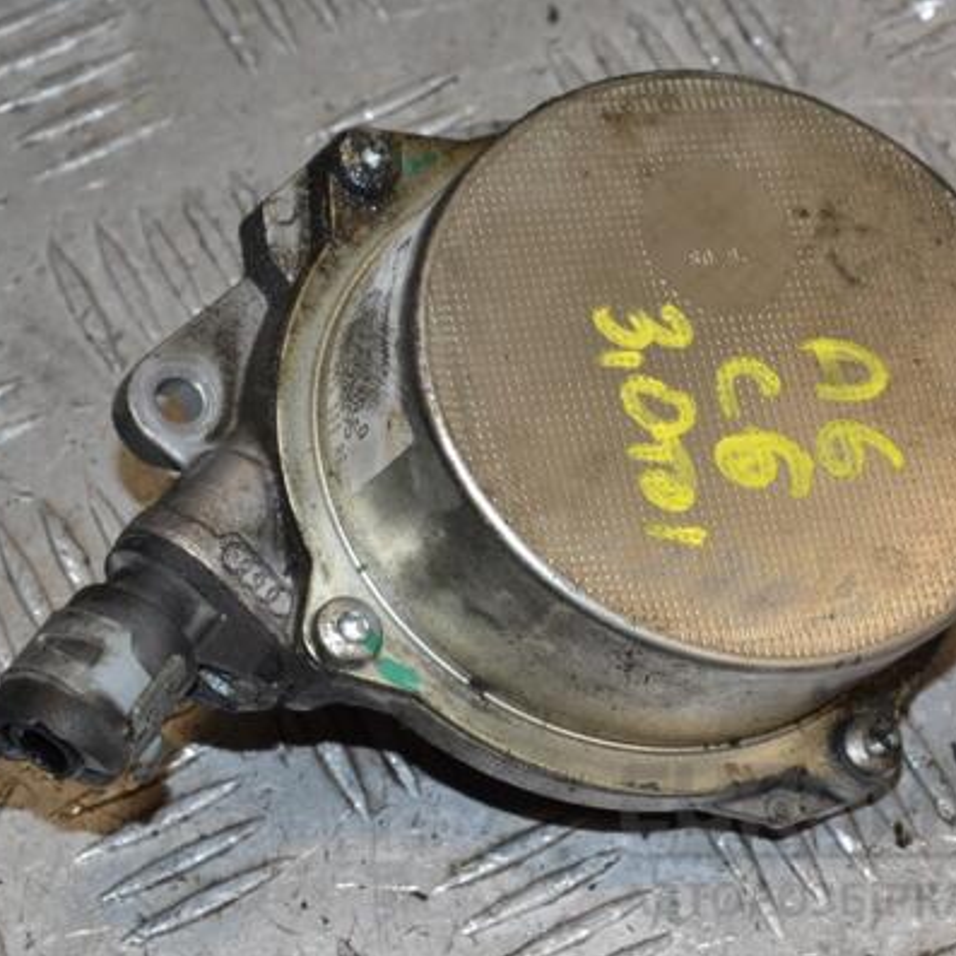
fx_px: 4218
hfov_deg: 12.9
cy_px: 479
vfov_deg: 12.9
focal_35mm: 135
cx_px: 576
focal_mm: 70
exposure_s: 1/200
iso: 800
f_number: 11
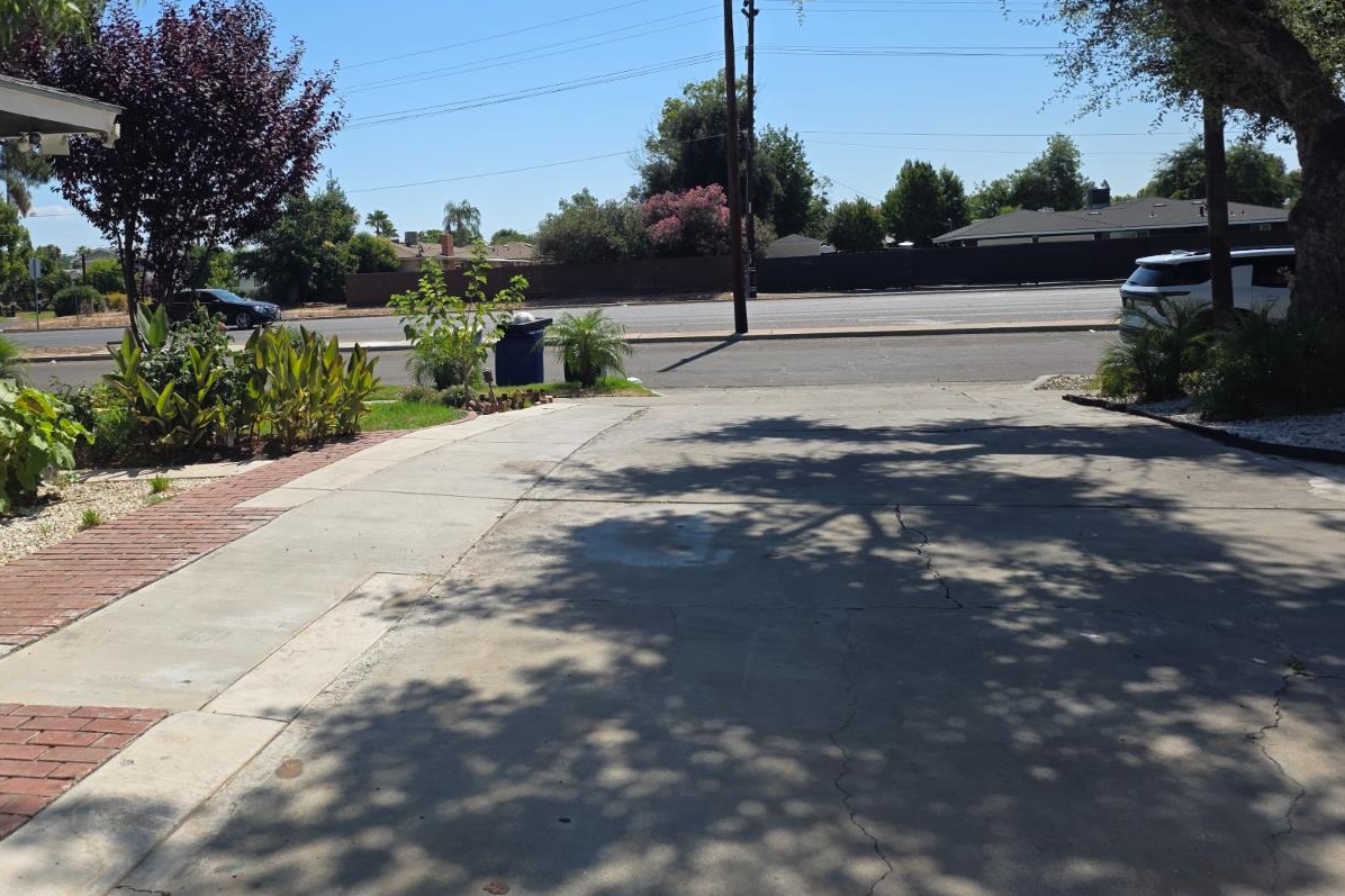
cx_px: 531
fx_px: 1121
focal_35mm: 30
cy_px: 332
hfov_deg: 61.3
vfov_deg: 43.2
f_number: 1.7
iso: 80
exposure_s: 1/6809
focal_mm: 6.25
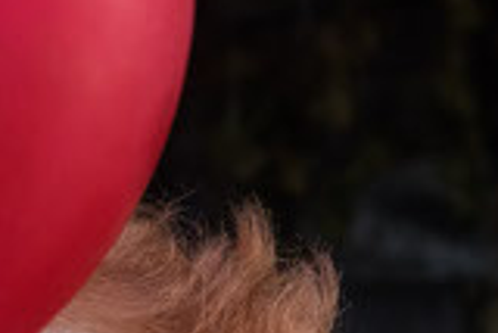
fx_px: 3988
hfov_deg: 7.1
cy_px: 531
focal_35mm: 288
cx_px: -143
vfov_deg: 4.7
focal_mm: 56
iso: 640
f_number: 3.6
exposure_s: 1/125
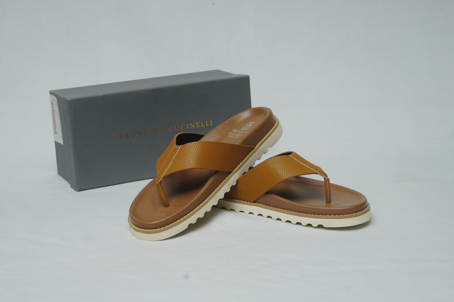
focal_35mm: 57
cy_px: 133
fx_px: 719
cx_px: 215
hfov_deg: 35.0
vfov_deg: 23.8
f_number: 6.3
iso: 320
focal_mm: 50
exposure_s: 1/200
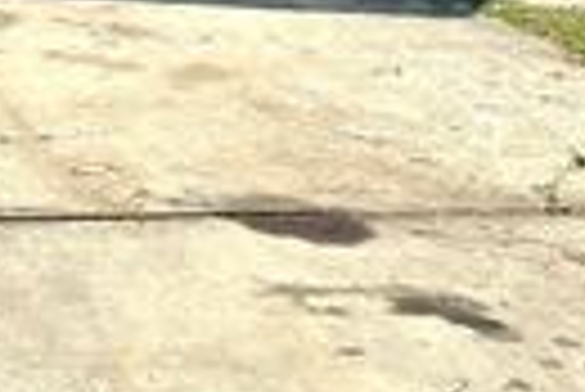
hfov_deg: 17.7
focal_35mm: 96
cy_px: -399
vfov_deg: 12.5
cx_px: -418
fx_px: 1562
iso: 80
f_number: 1.78
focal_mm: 6.86
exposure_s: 1/4545
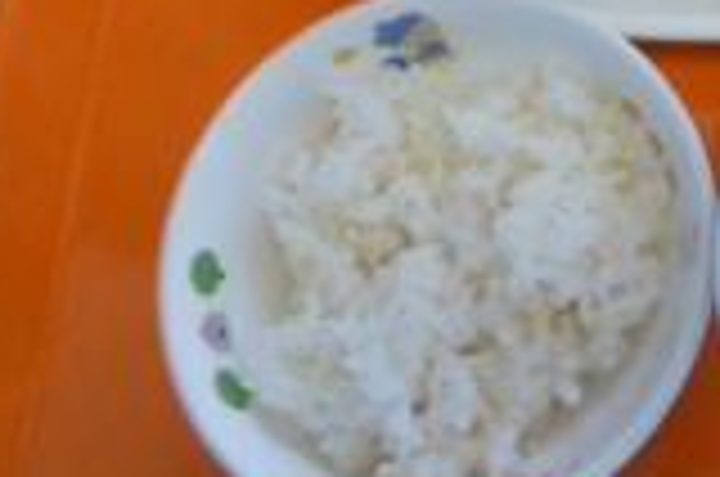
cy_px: 40
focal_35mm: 57
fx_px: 1138
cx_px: 688
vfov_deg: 23.0
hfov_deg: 32.8
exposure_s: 1/13
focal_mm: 4.5
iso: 400
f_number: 3.9
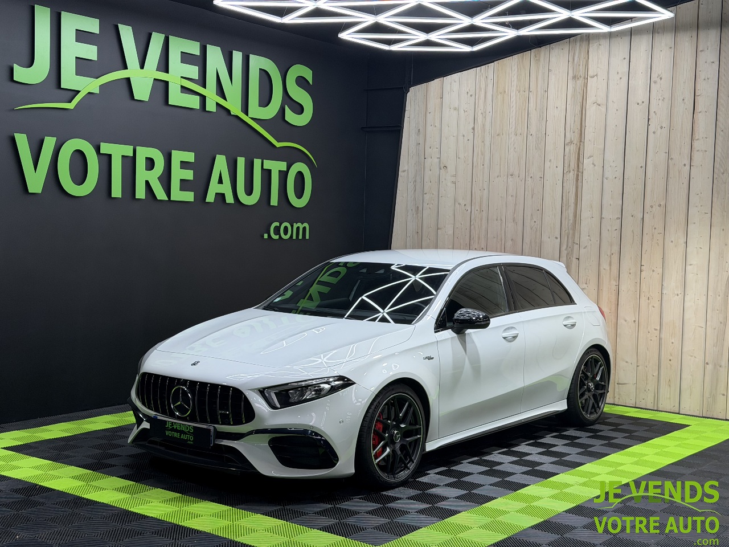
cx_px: 364
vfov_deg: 30.3
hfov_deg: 39.7
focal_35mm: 48
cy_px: 274
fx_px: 1011
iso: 50
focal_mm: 6.76
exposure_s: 1/133
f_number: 1.78
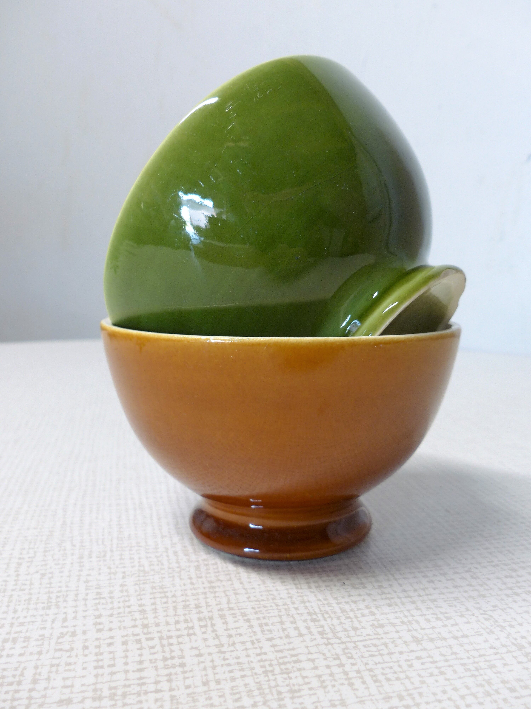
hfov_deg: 44.2
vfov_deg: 56.8
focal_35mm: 32
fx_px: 654
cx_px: 266
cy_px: 354
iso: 100
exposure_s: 1/13
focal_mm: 5.7
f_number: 2.8
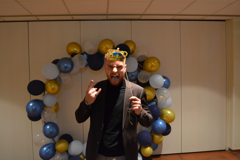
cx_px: 120
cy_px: 80
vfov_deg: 43.6
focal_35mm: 30
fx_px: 200
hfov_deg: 61.9
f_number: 3.5
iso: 3200
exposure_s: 1/50
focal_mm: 20
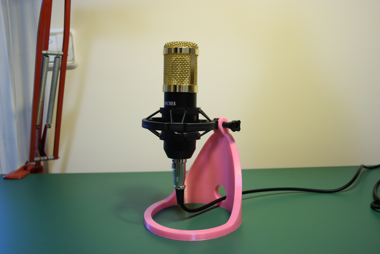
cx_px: 190
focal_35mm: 34
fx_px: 364
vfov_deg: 38.4
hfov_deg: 55.1
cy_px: 127
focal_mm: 23
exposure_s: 1/40
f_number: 3.8
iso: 640
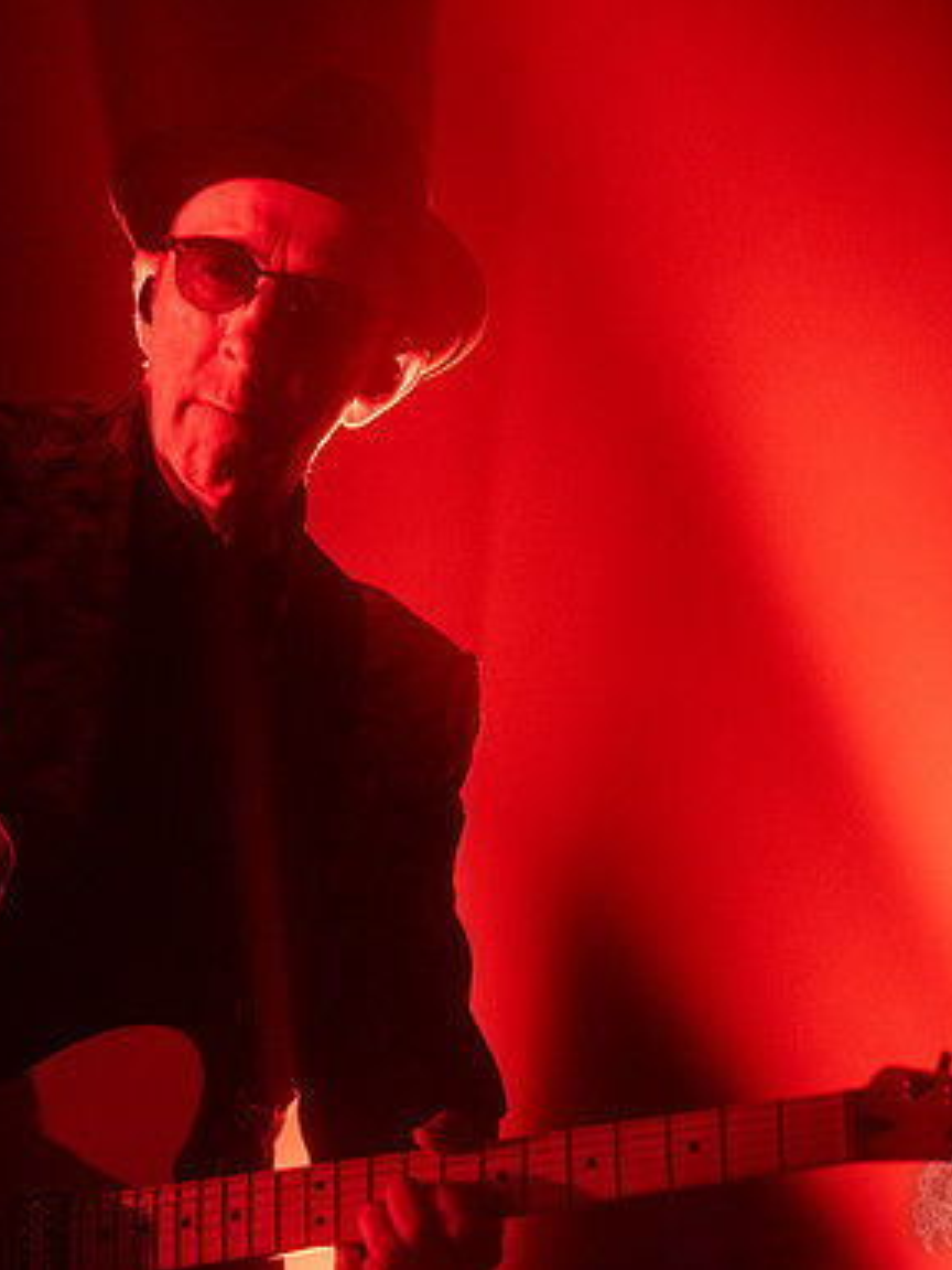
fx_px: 4474
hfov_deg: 12.1
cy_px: 602
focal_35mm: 122
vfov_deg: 16.1
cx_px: 301
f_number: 3.2
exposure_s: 1/200
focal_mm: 80
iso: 2500
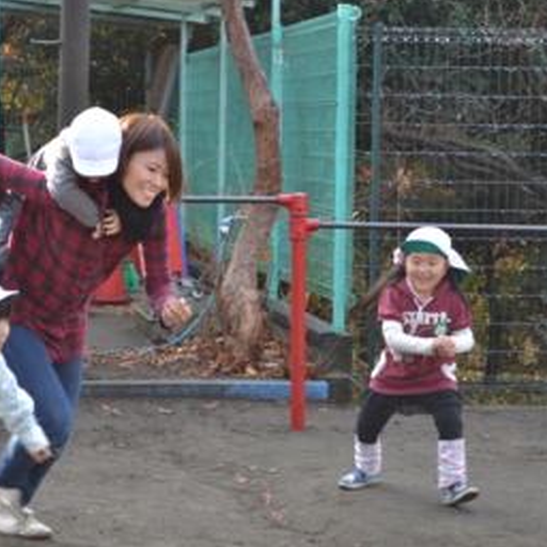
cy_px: 272
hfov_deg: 15.9
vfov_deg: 15.9
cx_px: 199
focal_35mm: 110
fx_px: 1961
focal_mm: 55
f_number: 5.6
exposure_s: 1/125
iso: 360
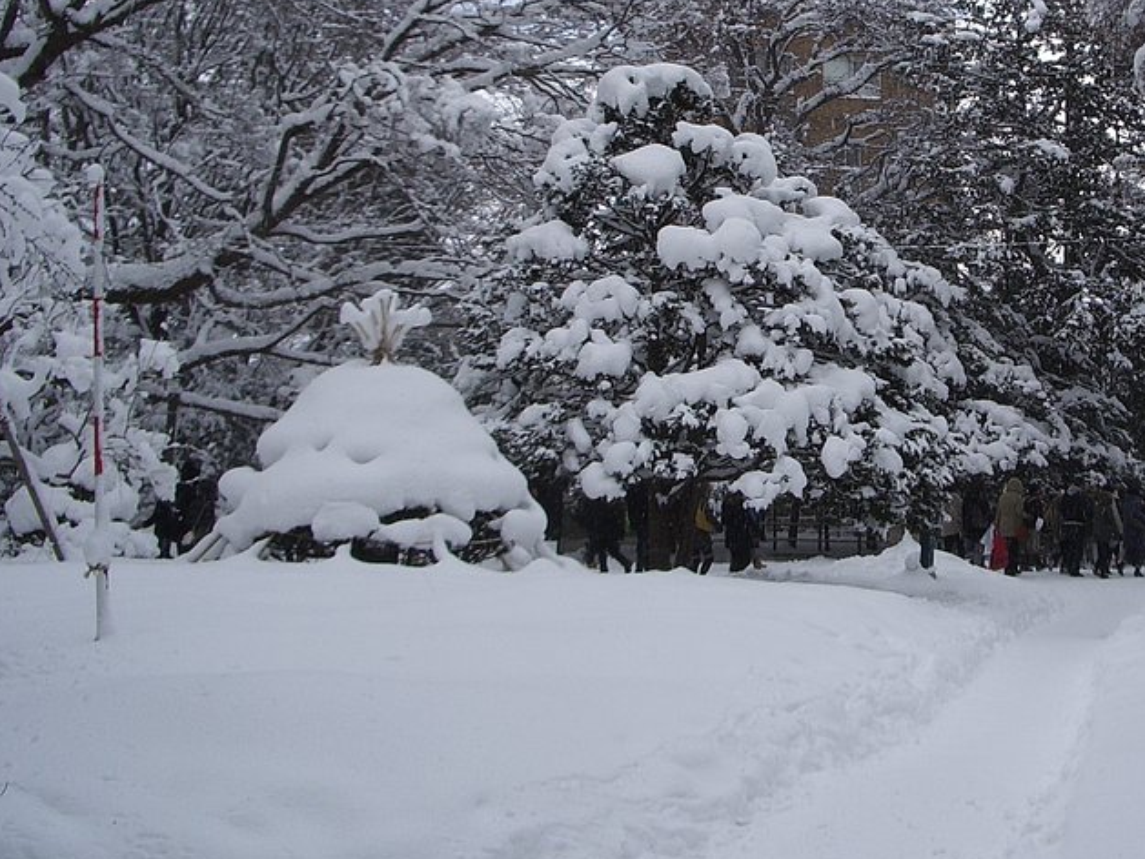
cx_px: 861
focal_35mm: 57
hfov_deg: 33.1
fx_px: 1886
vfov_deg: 25.4
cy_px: 227
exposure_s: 1/200
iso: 50
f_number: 4.3
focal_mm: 5.8
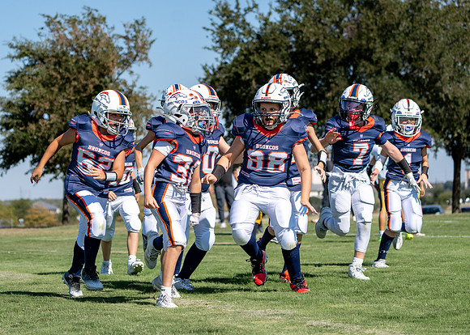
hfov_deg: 14.9
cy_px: 161
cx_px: 169
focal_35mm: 134
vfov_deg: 10.7
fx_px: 1792
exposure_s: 1/2500
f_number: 4.5
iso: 250
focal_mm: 100
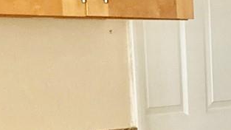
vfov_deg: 8.2
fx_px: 888
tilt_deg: -11.4
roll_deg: +0.7
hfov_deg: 13.4
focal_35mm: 145
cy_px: 193
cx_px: 409
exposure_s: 1/36
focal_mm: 5.7
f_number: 1.5
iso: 640
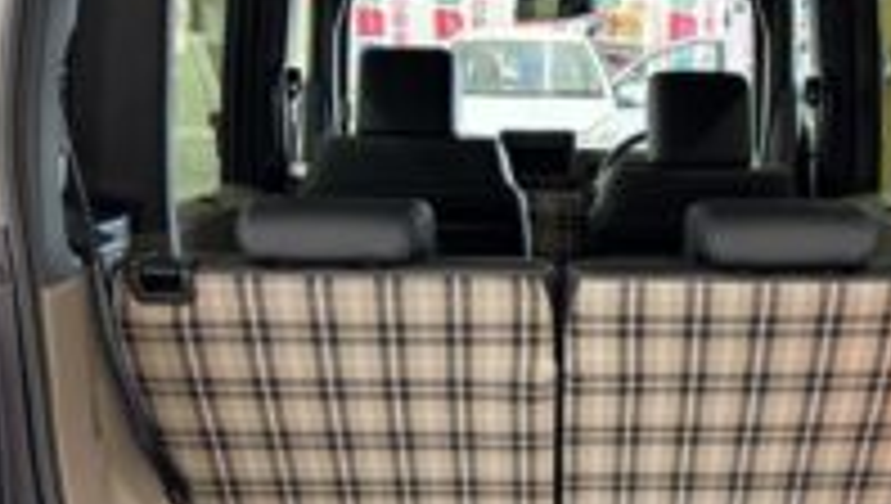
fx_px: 1183
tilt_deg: -16.0
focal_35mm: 50
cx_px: 585
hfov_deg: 40.8
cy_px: 394
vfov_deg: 23.7
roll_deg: -0.8
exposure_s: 1/50
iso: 320
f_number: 1.6
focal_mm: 5.96
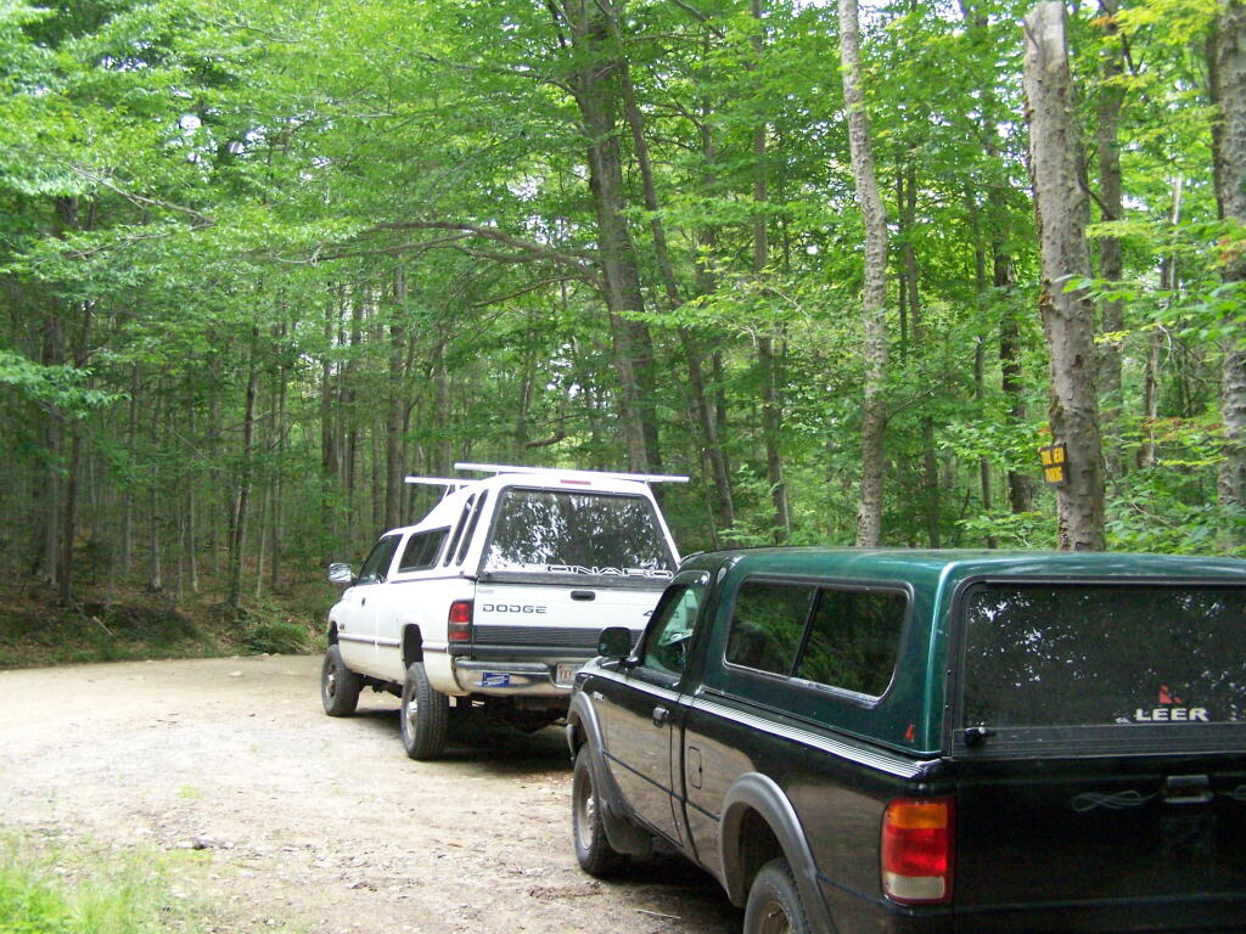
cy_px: 467
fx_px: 1368
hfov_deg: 49.0
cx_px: 623
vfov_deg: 37.7
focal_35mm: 38
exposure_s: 1/400
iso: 400
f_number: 2.8
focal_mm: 6.3
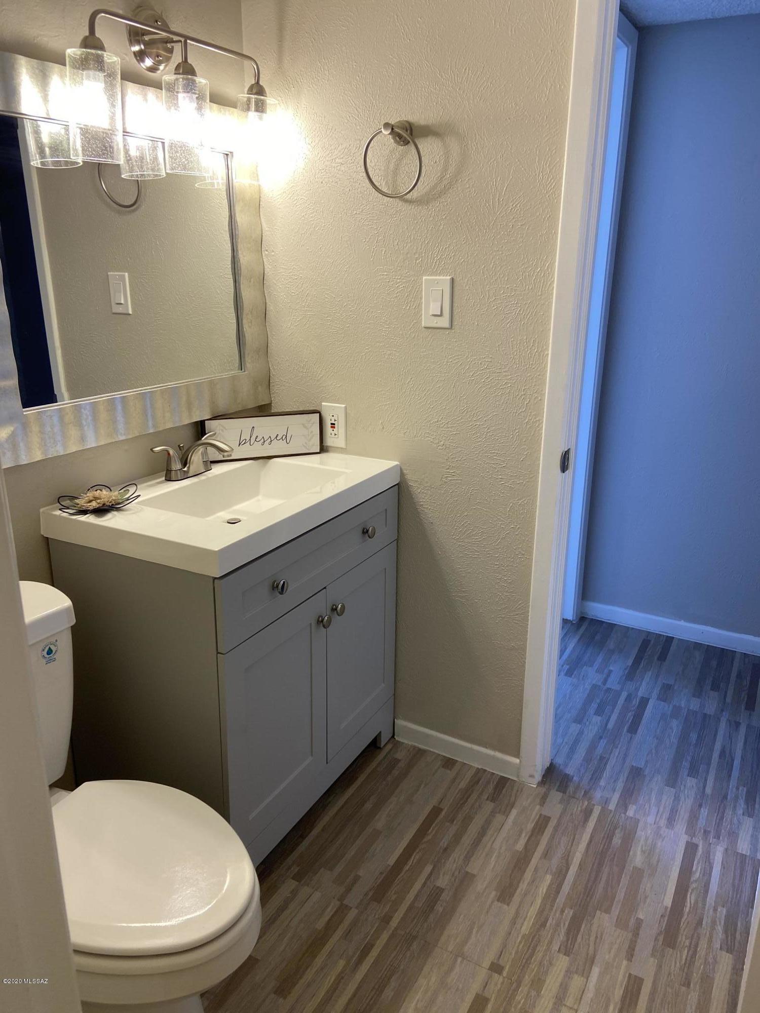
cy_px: 506
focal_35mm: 26
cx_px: 380
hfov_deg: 53.1
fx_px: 761
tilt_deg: -16.1
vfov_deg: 67.3
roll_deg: +0.2
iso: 80
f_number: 1.8
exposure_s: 1/120
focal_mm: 4.25
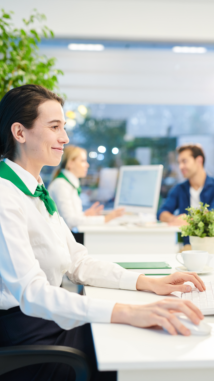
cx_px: 118
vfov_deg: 37.8
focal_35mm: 55
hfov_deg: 21.8
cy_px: 193
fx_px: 555
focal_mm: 50
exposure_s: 1/160
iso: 800
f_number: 2.8
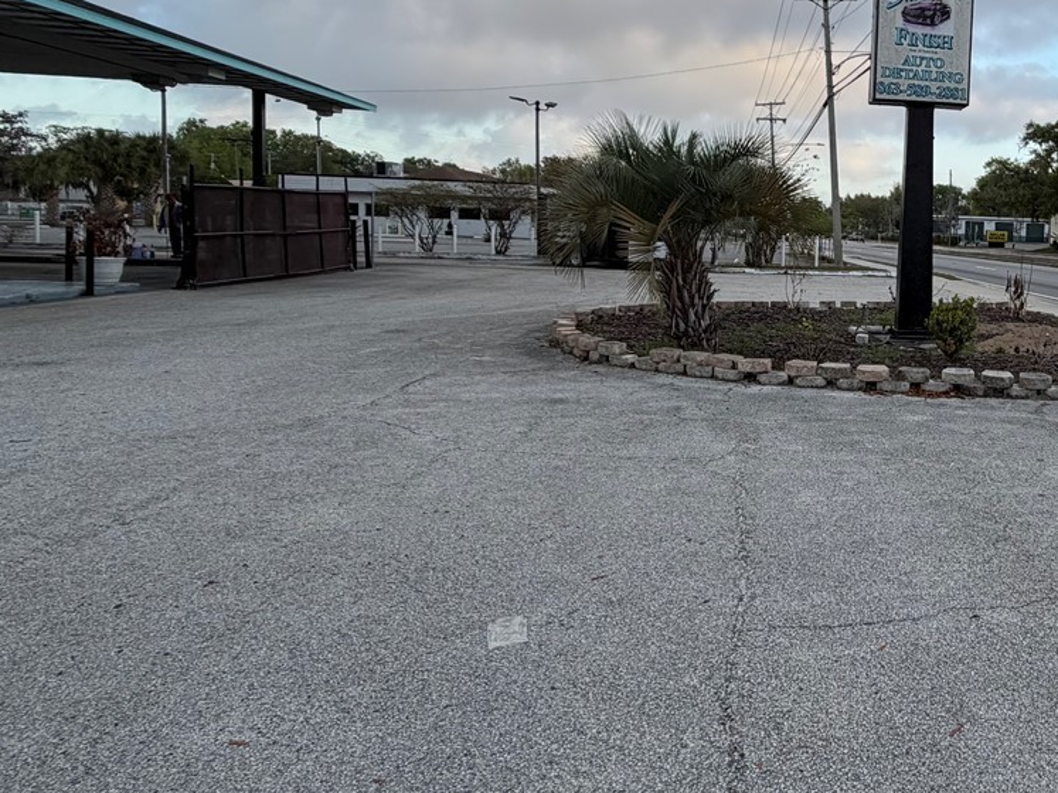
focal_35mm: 30
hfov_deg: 52.8
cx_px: 948
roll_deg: -2.7
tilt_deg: -3.2
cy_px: 276
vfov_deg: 46.2
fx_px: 917
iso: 64
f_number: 2.2
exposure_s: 1/451
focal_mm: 2.22
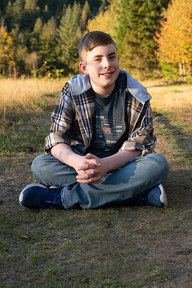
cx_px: 96
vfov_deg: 32.4
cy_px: 144
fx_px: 496
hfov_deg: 21.9
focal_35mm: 62
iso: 500
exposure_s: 1/200
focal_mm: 62
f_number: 7.1
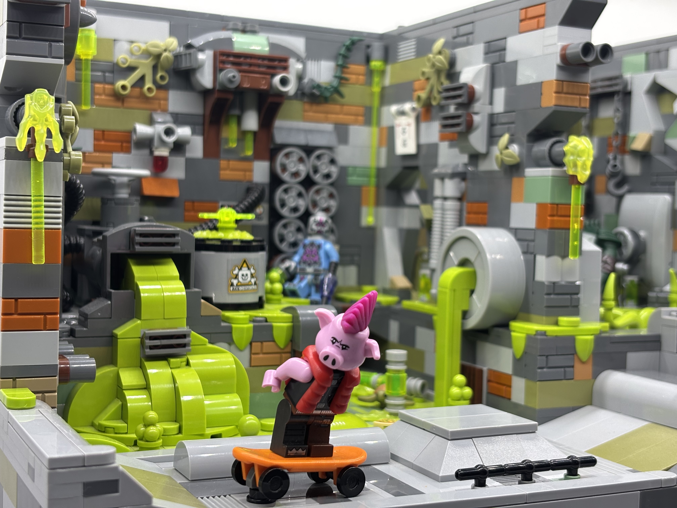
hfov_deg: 36.8
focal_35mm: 52
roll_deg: -1.0
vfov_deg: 28.0
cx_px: 338
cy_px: 254
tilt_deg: -2.0
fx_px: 1017
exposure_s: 1/292
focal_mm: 5.96
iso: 32
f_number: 1.6
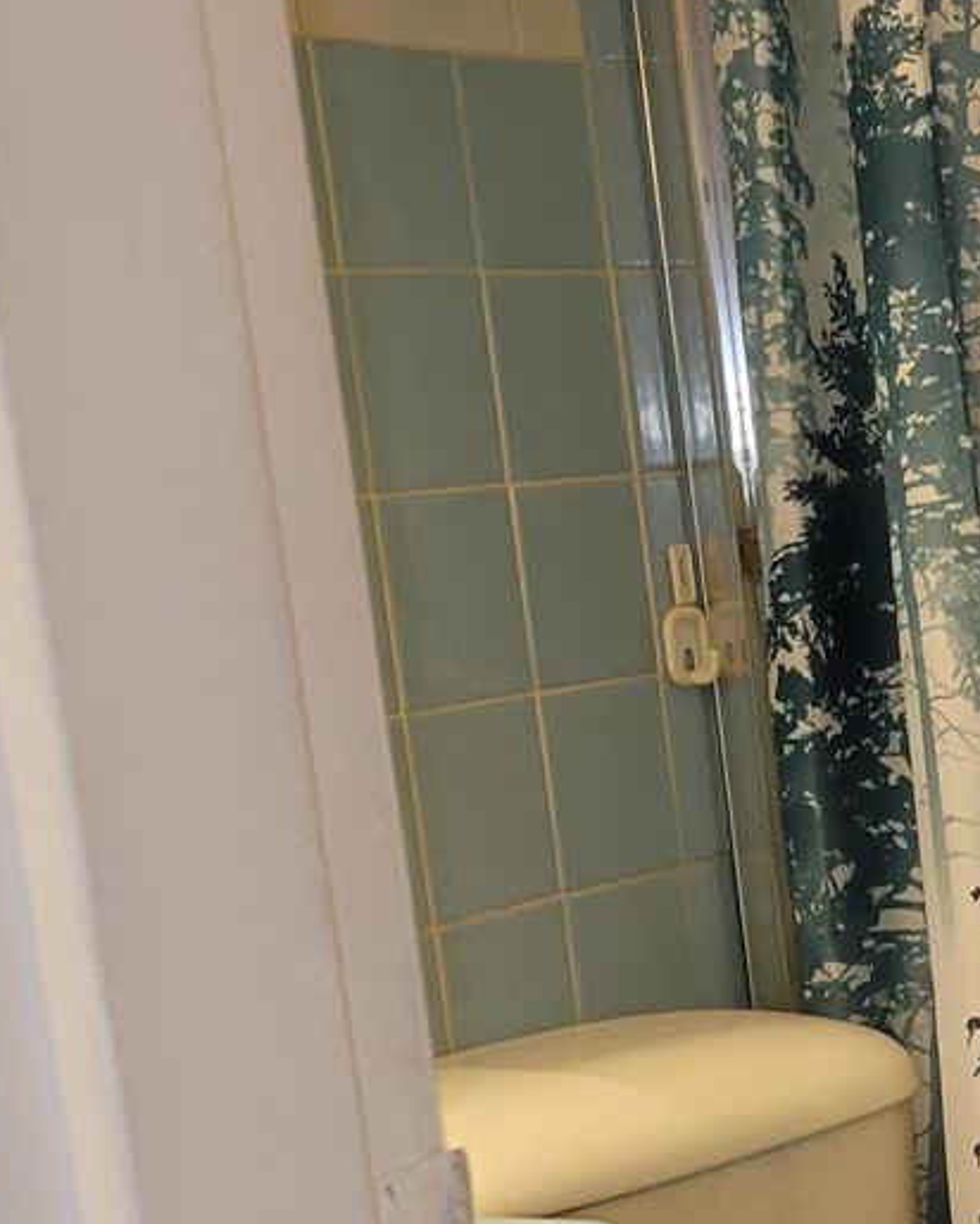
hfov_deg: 14.1
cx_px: 1532
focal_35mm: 101
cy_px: 1267
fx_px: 3662
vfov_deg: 18.4
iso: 125
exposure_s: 1/15
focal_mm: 5.4
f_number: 1.8
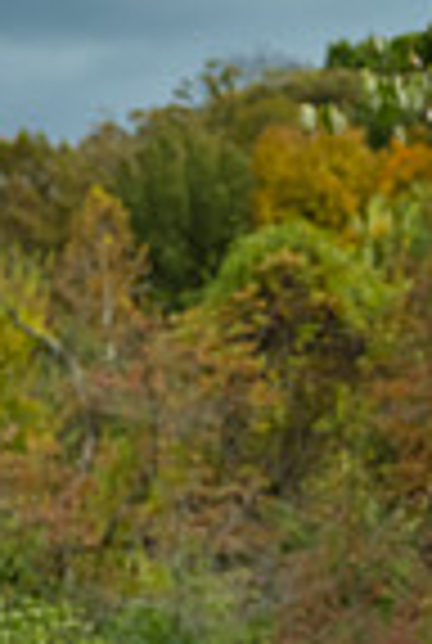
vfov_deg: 13.8
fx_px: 2472
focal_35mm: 138
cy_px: 1004
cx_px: 472
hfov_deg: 9.9
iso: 400
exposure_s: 1/500
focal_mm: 44
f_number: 4.5
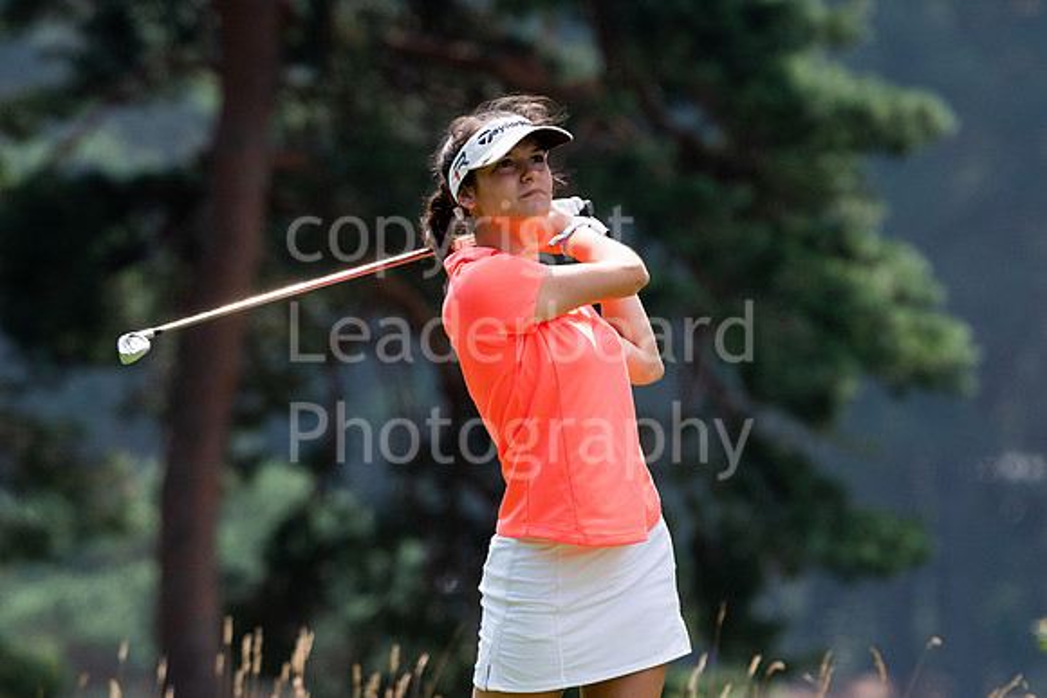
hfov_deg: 4.0
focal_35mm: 510
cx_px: 524
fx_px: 14835
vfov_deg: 2.7
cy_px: 349
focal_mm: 340
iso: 1000
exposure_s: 1/1600
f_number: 6.3
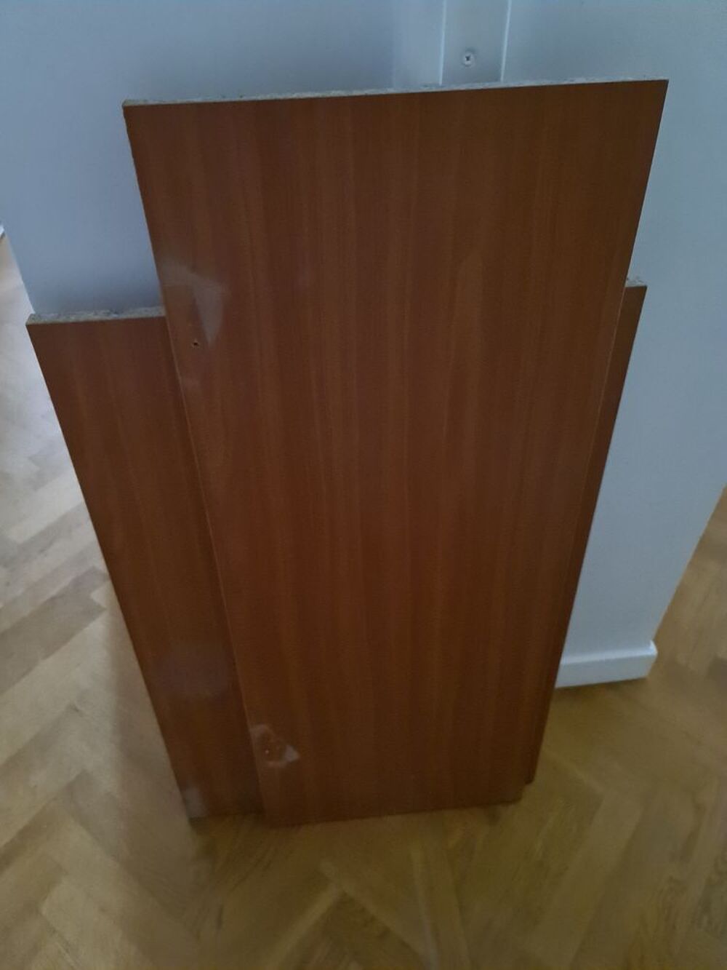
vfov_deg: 69.4
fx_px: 700
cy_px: 485
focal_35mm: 25
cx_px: 364
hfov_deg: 54.9
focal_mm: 7
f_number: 1.8
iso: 3200
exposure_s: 1/14
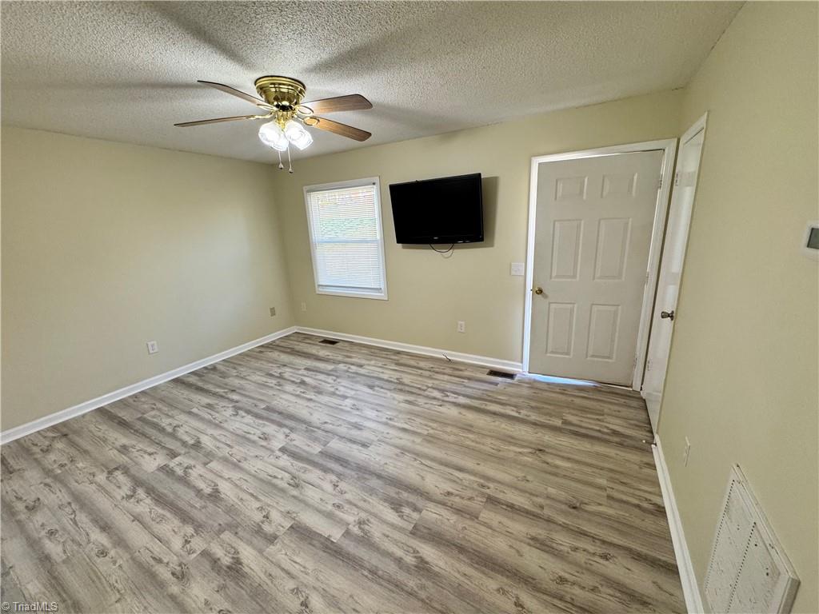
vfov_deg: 85.7
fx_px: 331
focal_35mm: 14
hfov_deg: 102.1
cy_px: 307
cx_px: 410
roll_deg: +2.3
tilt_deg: -14.7
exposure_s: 1/120
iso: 200
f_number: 2.2
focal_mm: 2.22
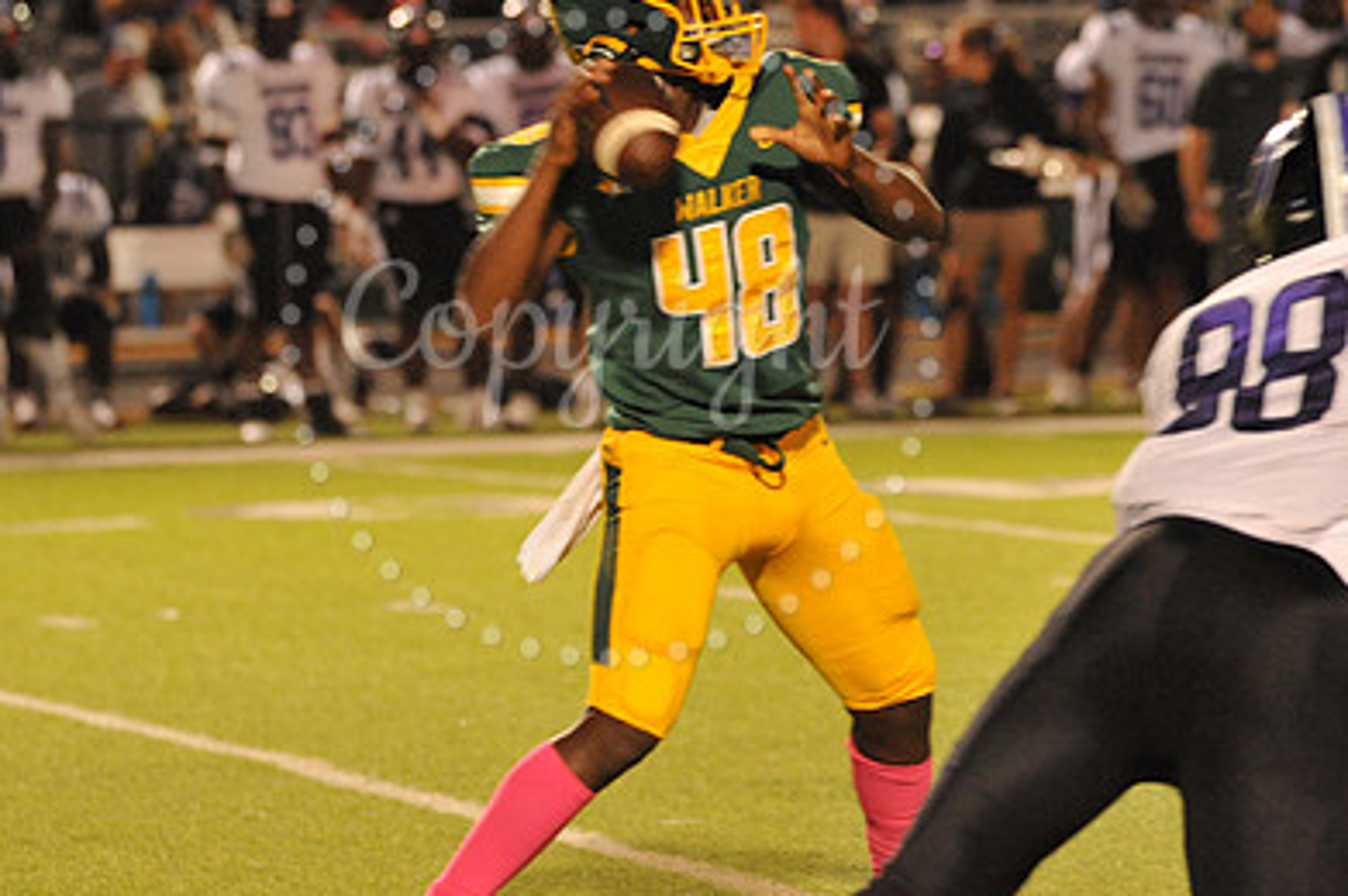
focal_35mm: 371
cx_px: 610
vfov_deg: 3.7
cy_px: 334
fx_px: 13880
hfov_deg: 5.6
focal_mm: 250
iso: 6400
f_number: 6.3
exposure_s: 1/160
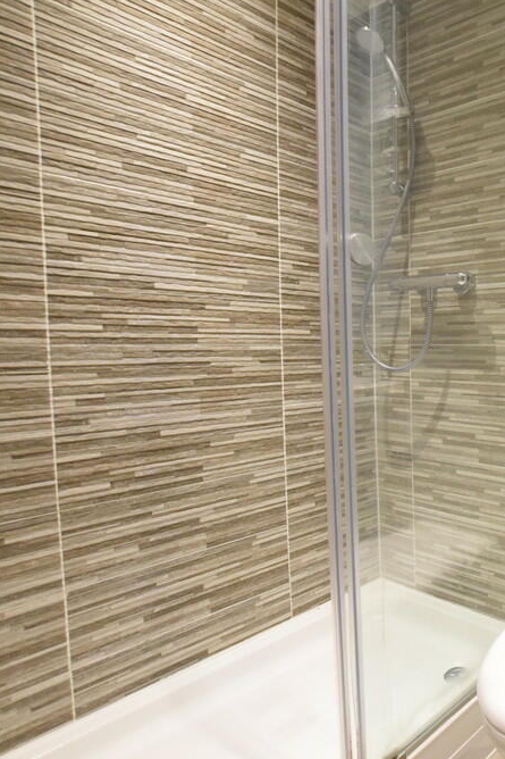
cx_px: 561
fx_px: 484
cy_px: 374
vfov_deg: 76.1
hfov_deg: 42.6
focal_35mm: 23
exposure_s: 1/30
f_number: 6.3
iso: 2000
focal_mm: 10
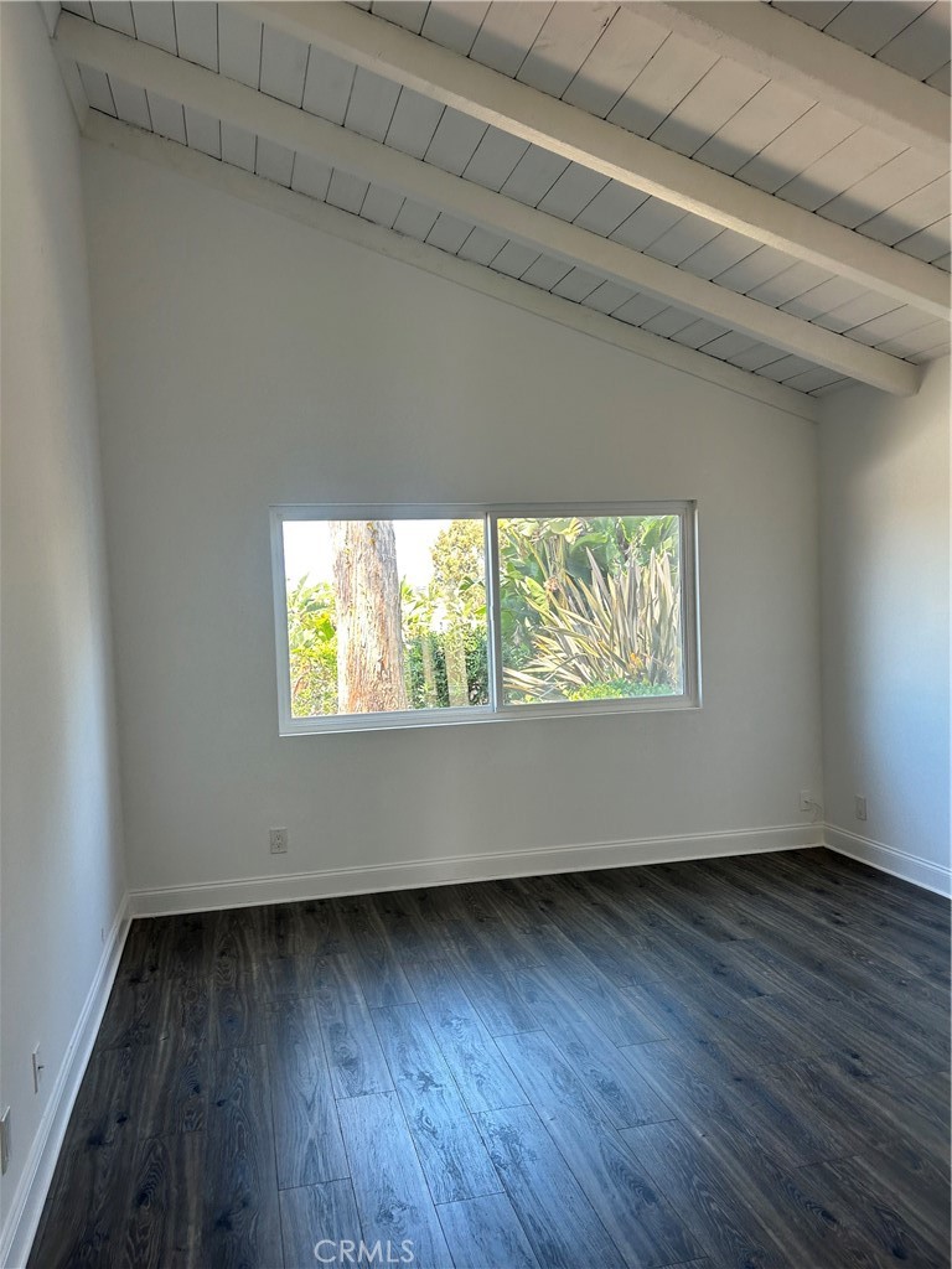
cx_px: 476
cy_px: 634
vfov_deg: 67.3
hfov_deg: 53.1
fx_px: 953
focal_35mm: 26
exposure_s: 1/121
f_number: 1.5
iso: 100
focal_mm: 5.7
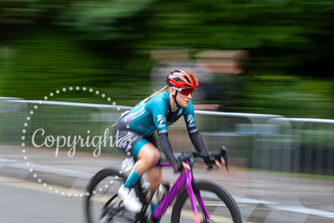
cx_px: 124
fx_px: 816
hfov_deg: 23.1
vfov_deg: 15.5
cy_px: 83
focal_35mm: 88
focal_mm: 70
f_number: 14
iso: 640
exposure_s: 1/40
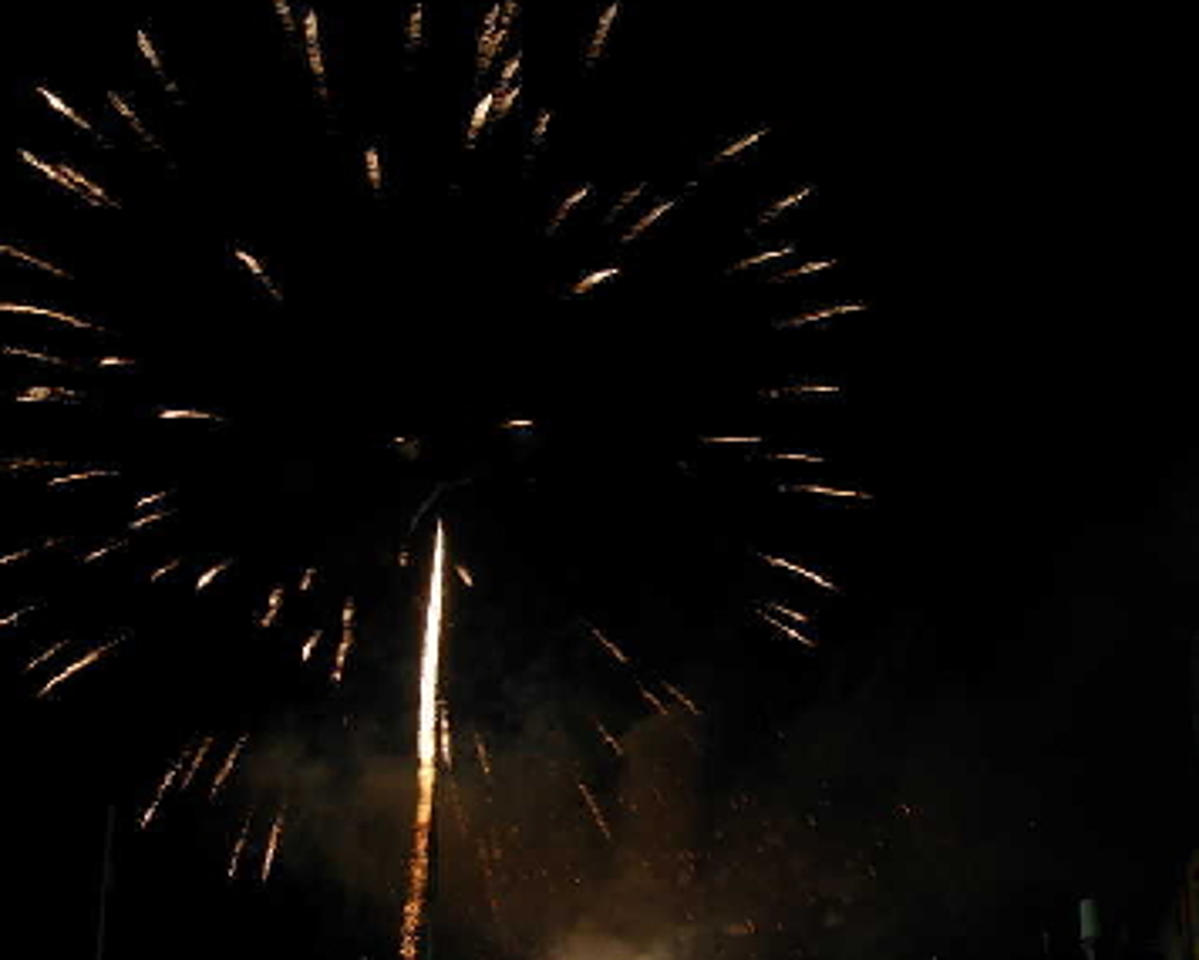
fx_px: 1775
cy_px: 579
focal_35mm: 50
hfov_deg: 37.2
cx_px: 498
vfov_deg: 30.2
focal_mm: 6.3
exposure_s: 1/4
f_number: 2.9
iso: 81
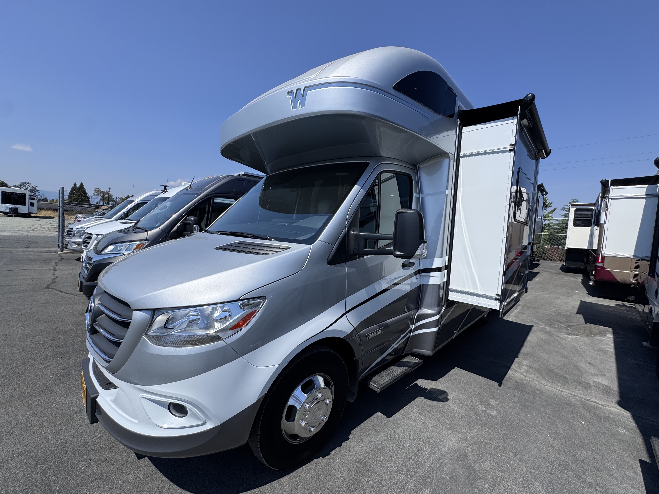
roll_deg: -4.4
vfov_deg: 85.7
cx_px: 330
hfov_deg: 102.1
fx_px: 267
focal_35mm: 14
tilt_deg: -3.7
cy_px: 247
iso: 50
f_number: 2.2
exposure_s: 1/2415
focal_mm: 2.22
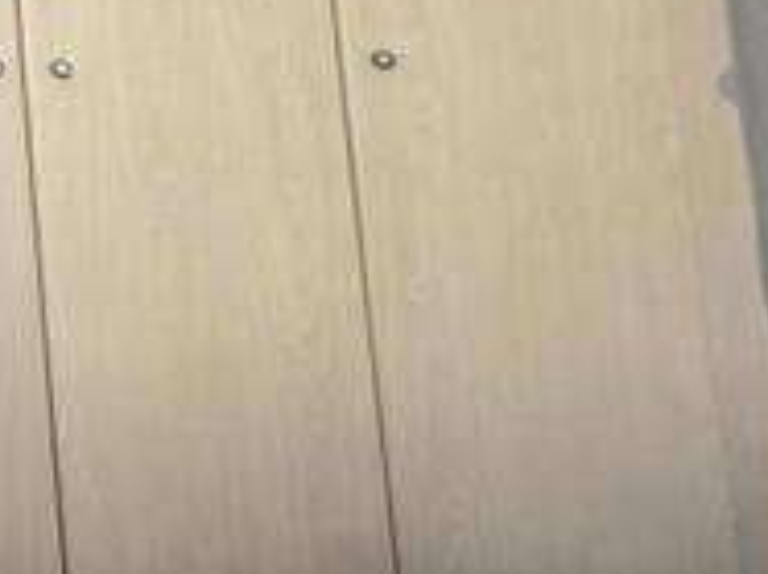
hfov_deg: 21.2
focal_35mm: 56
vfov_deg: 22.7
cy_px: -206
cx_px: -648
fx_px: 1241
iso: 50
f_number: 1.9
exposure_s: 1/101
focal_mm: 2.2
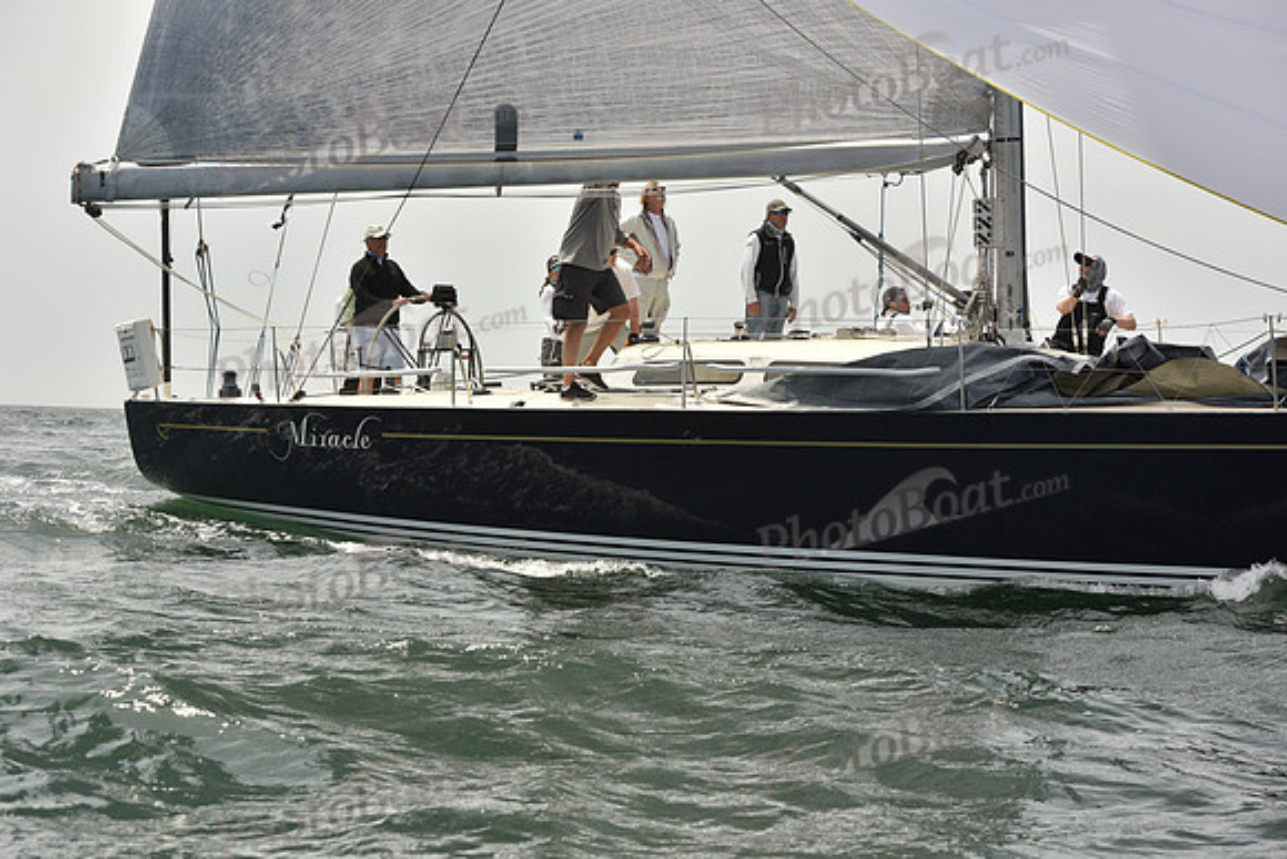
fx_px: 2503
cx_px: 644
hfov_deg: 28.8
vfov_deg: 19.5
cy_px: 430
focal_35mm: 70
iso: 400
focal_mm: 70
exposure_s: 1/1600
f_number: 8
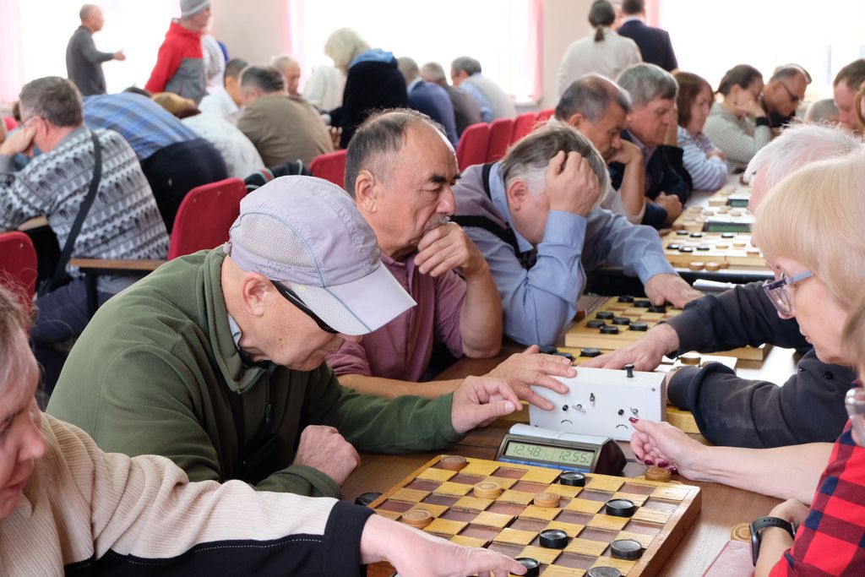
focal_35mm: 54
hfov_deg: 36.9
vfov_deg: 25.1
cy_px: 288
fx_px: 1298
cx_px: 432
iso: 2000
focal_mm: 36.3
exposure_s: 1/60
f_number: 5.2
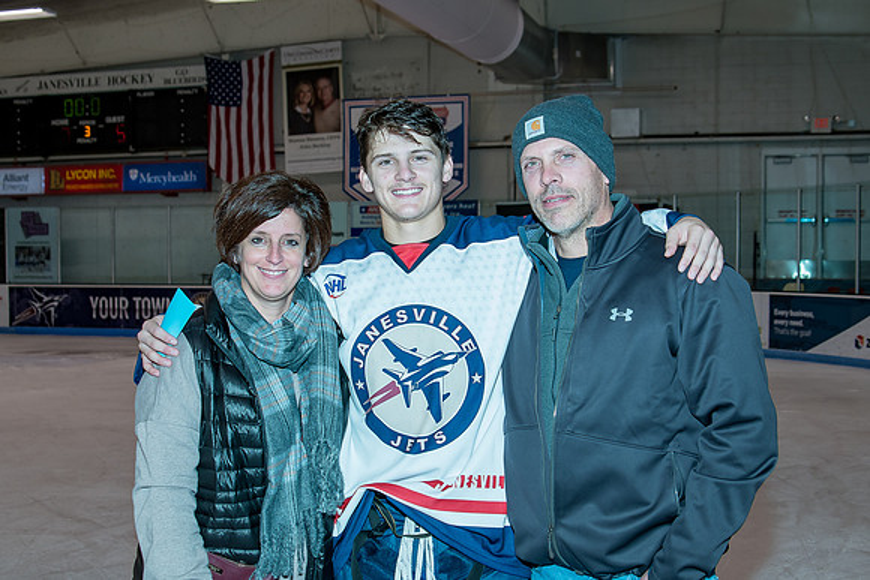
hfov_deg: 40.0
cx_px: 435
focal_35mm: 49
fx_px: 1194
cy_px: 304
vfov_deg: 27.3
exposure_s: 1/200
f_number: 4.5
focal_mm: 28
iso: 200
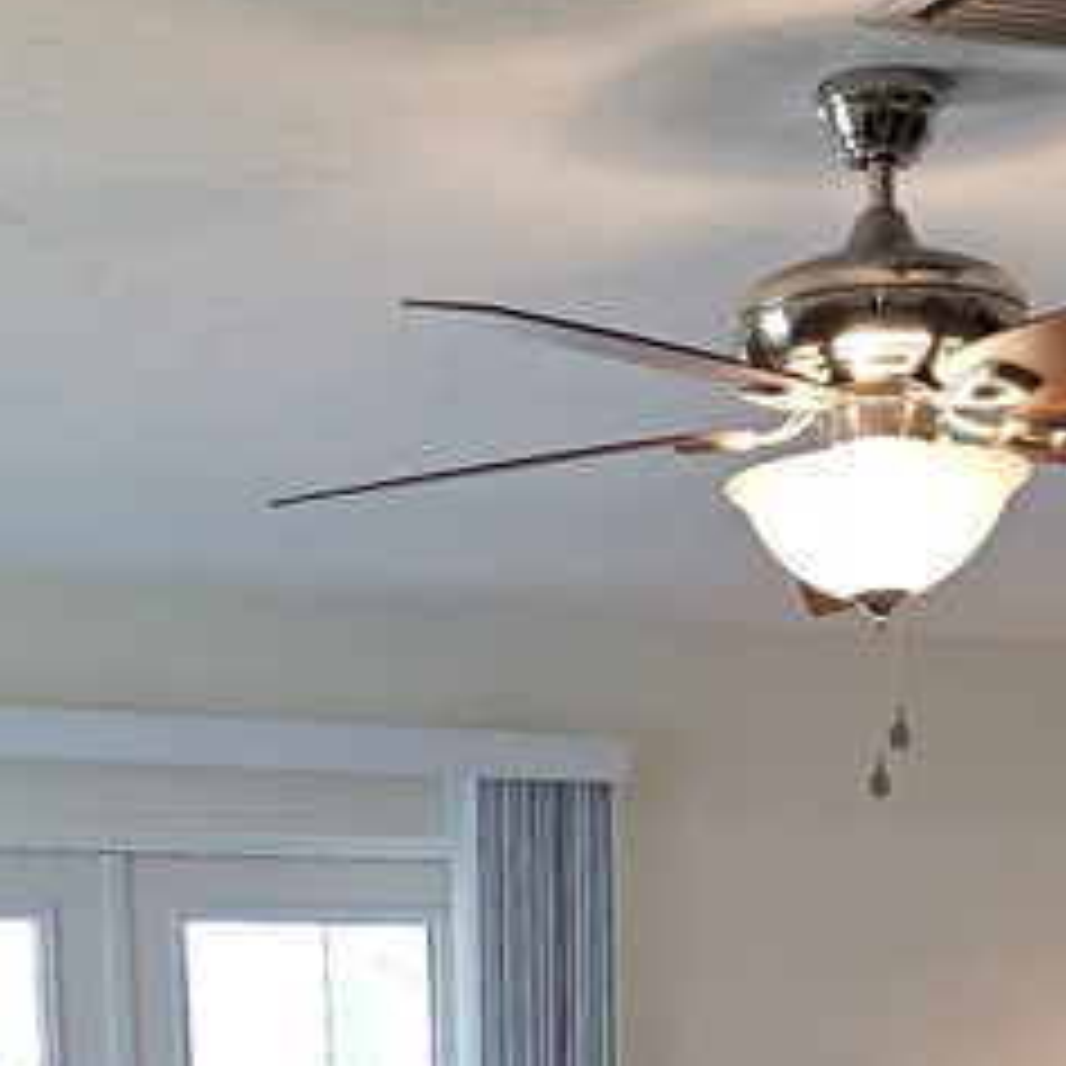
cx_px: 495
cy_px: 1664
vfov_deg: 17.5
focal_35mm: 88
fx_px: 3066
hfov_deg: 19.7
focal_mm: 5.4
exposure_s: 1/60
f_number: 1.8
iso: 40
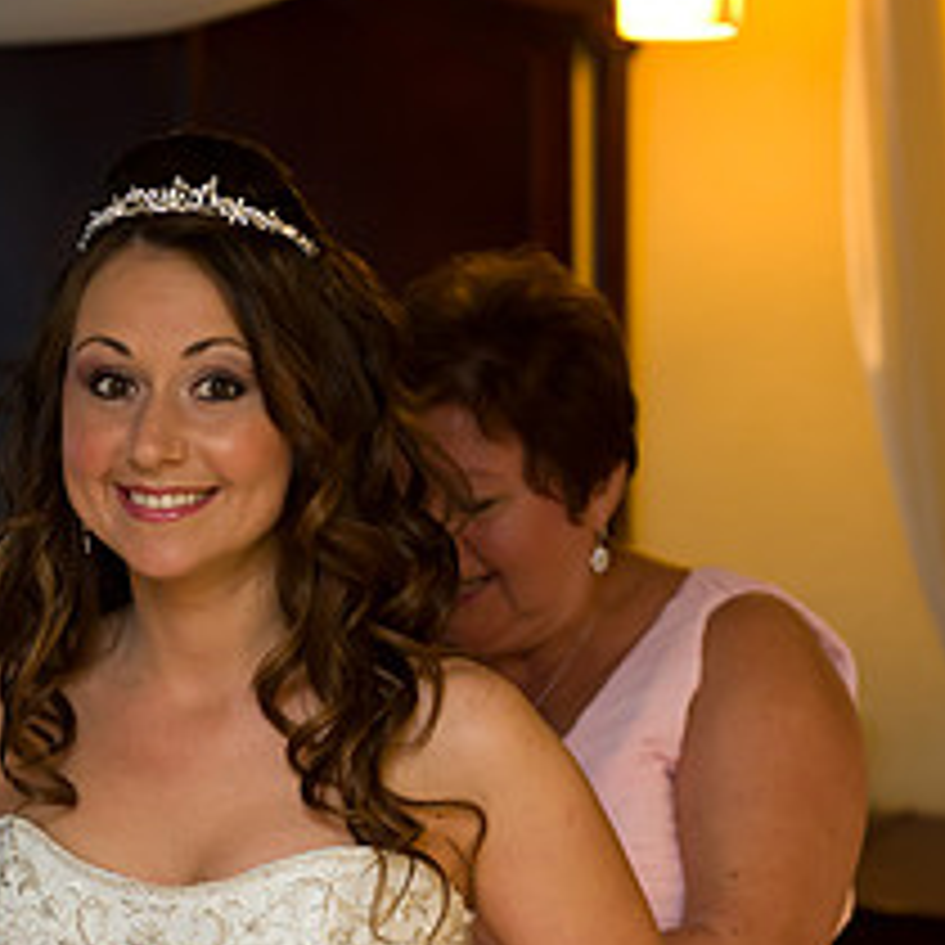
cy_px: 724
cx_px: 295
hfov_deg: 19.0
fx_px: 2811
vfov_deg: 18.9
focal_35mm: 91
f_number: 3.2
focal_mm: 50
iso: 1600
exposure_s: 1/125
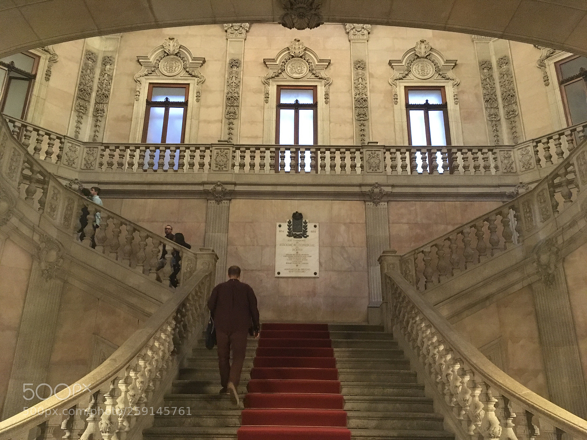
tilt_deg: +20.7
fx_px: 492
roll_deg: +0.9
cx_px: 294
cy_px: 220
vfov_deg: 48.2
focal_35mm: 29
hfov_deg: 61.7
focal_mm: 4.15
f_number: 2.2
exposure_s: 1/17
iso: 320
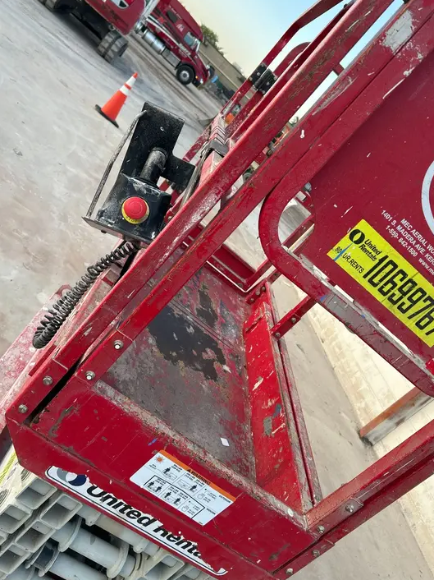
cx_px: 225
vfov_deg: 65.3
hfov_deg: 51.3
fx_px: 452
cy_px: 281
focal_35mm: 27
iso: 32
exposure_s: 1/144
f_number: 1.5
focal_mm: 5.7
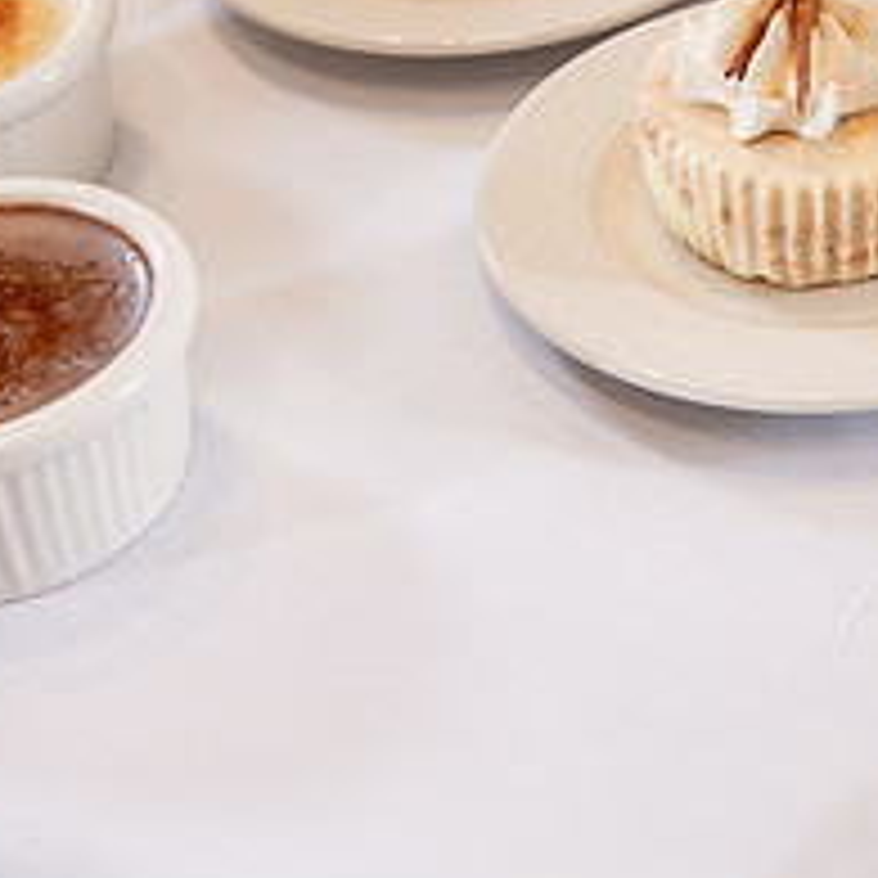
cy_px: 52
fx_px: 2755
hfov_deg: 17.9
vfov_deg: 17.8
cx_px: 734
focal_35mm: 96
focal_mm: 38
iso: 400
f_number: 3.5
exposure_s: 1/160
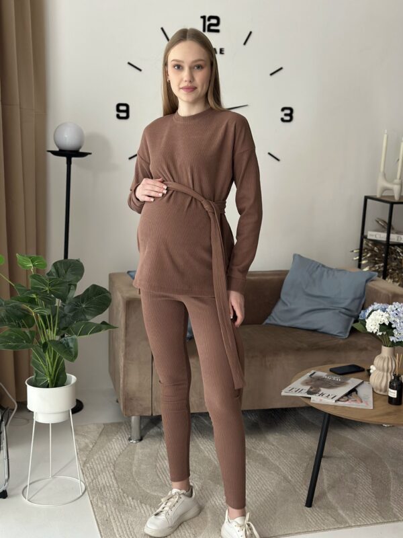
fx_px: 745
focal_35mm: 48
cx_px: 202
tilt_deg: -8.7
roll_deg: -2.4
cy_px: 269
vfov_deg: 39.7
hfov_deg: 30.3
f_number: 1.78
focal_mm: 6.86
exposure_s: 1/50
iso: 250
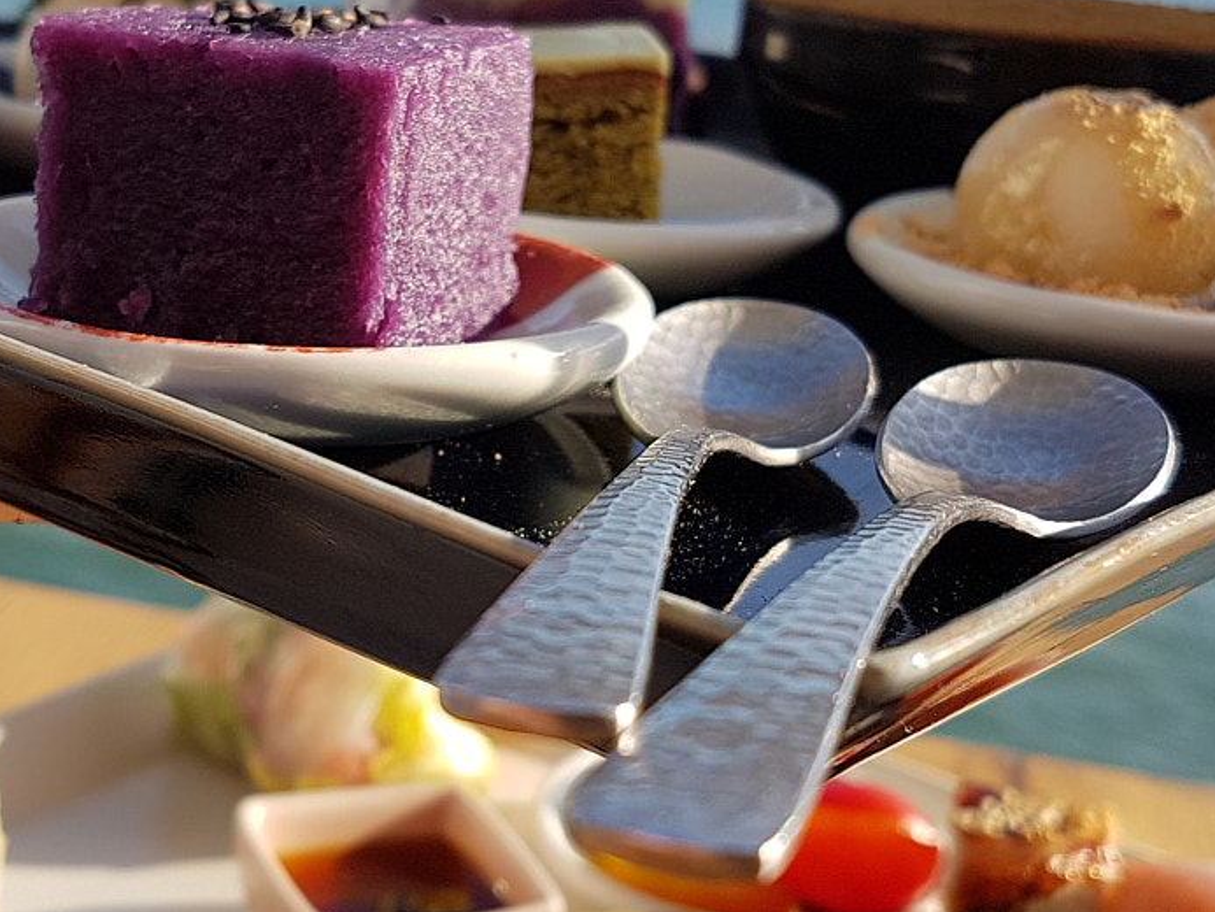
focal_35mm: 60
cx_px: 435
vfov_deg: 24.4
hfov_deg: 32.0
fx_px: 2106
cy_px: 372
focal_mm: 4.2
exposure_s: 1/1060
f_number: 1.7
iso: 40
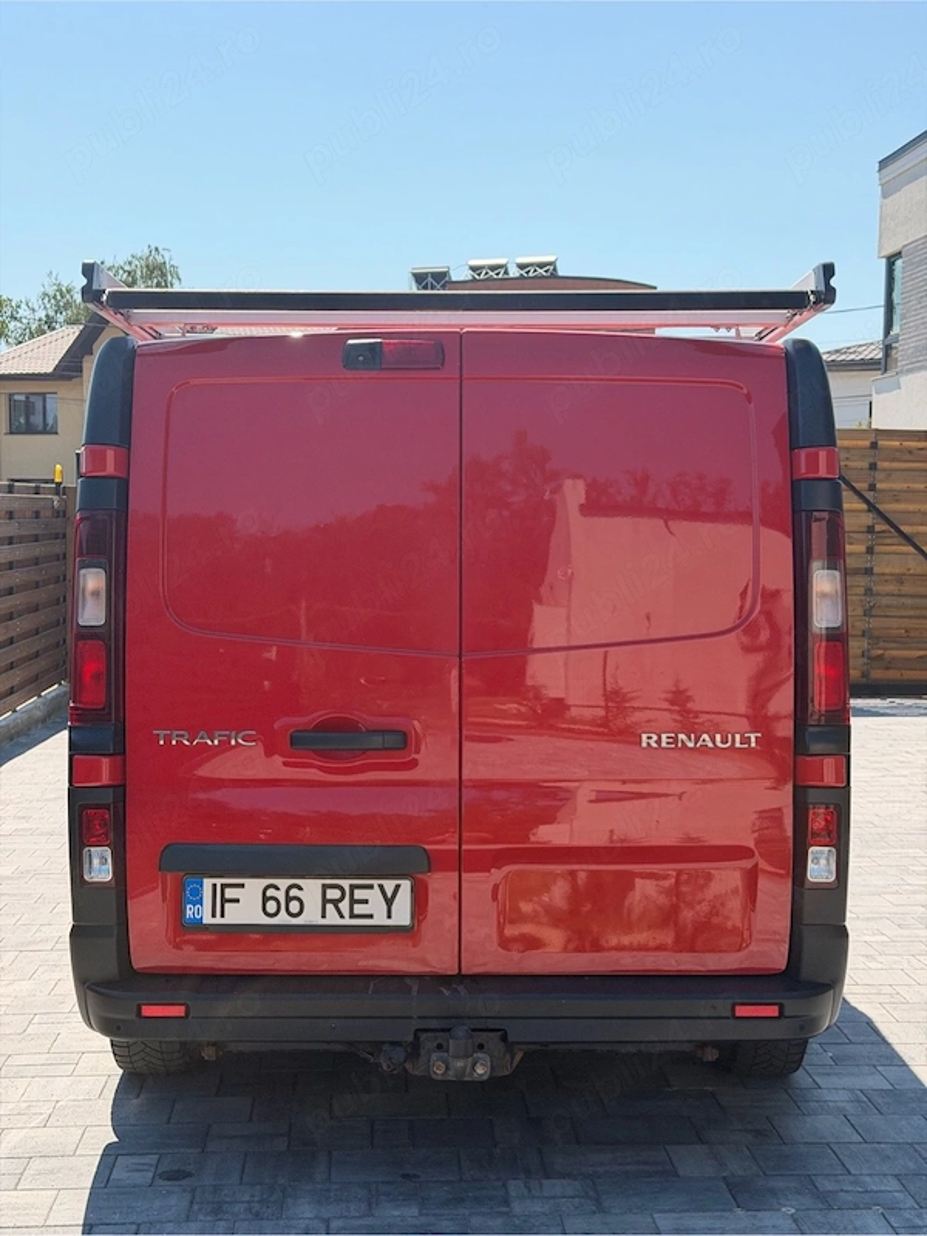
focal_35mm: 48
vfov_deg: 39.7
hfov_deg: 30.3
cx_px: 464
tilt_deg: -3.4
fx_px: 1714
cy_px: 618
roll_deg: -0.8
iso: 80
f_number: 1.78
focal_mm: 6.76
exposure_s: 1/4098
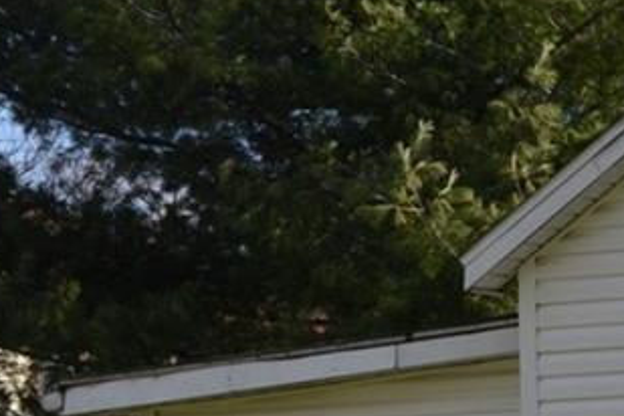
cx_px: 810
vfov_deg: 9.1
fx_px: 2582
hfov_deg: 13.3
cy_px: 440
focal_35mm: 149
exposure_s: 1/250
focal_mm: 30
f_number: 8
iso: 100
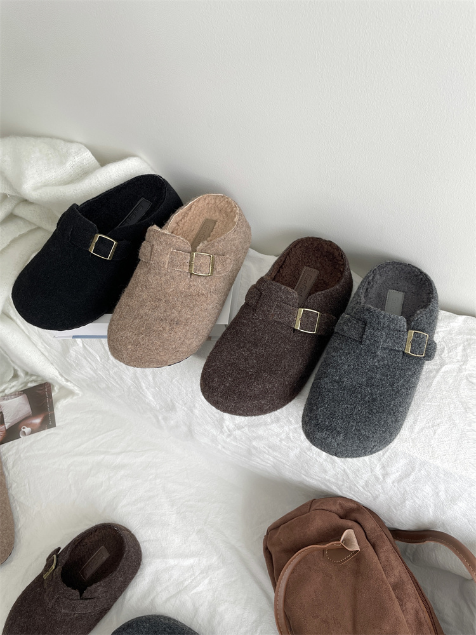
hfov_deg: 53.1
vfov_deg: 67.3
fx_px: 477
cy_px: 318
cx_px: 238
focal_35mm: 26
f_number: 1.6
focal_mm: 4.2
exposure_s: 1/185
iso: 32
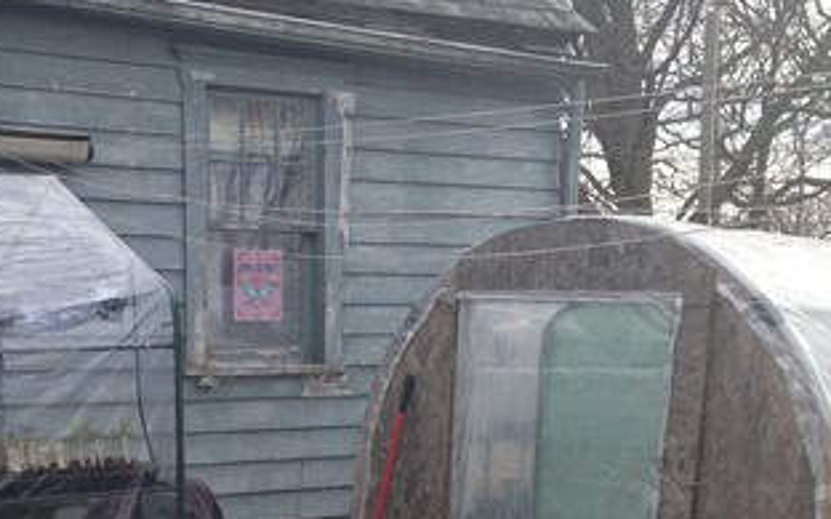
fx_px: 1721
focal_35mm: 76
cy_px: 503
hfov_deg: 27.0
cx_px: 280
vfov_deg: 16.8
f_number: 2.4
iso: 50
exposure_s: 1/375
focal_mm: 4.3
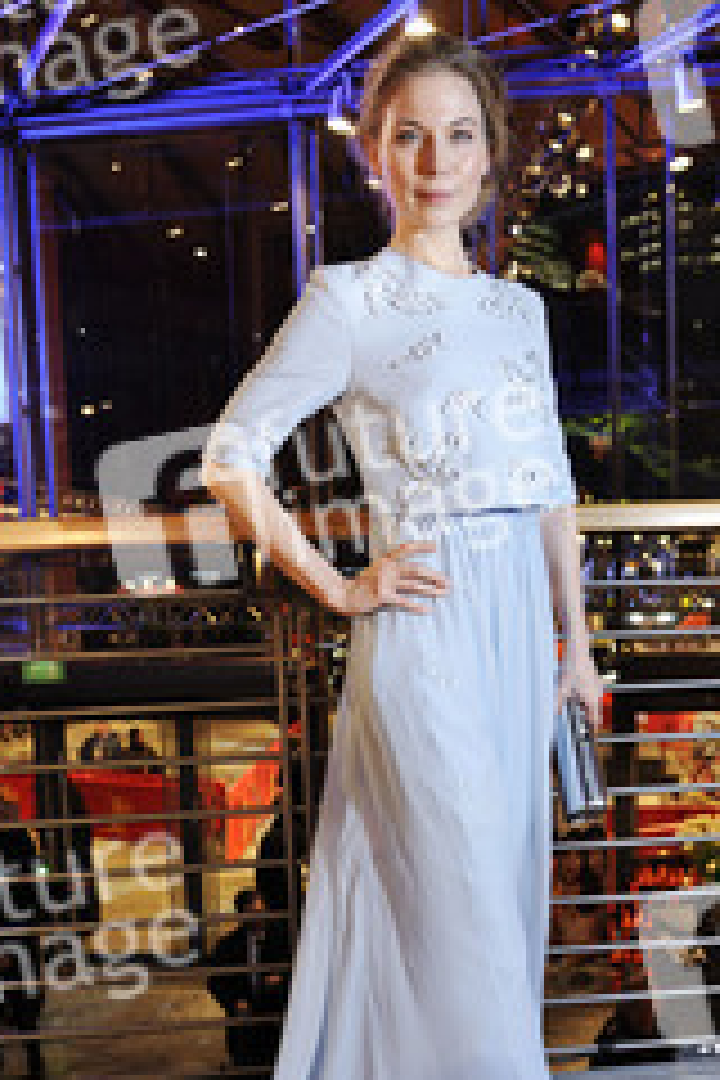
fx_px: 1200
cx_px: 461
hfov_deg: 33.2
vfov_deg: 47.7
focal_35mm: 40
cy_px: 716
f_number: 4.5
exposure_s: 1/40
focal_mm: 24
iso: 1000
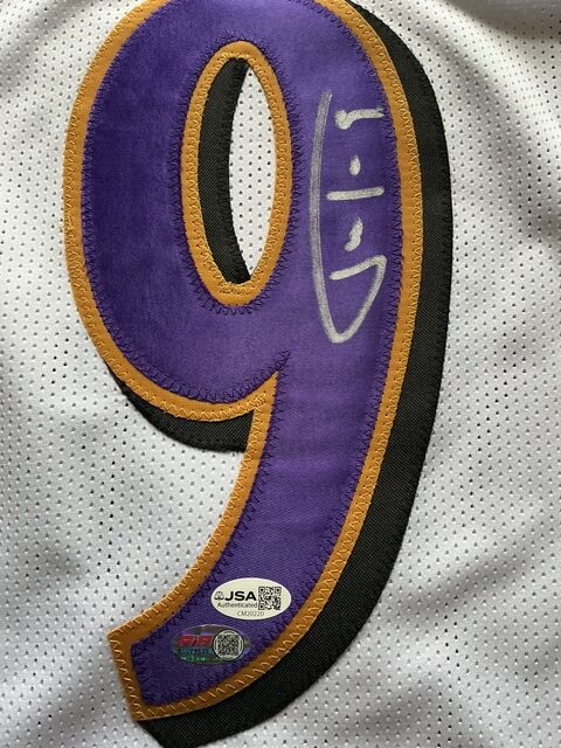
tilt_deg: -81.5
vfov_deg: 61.7
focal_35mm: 29
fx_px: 627
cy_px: 374
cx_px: 280
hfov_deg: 48.2
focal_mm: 3
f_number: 1.8
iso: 125
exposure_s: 1/60
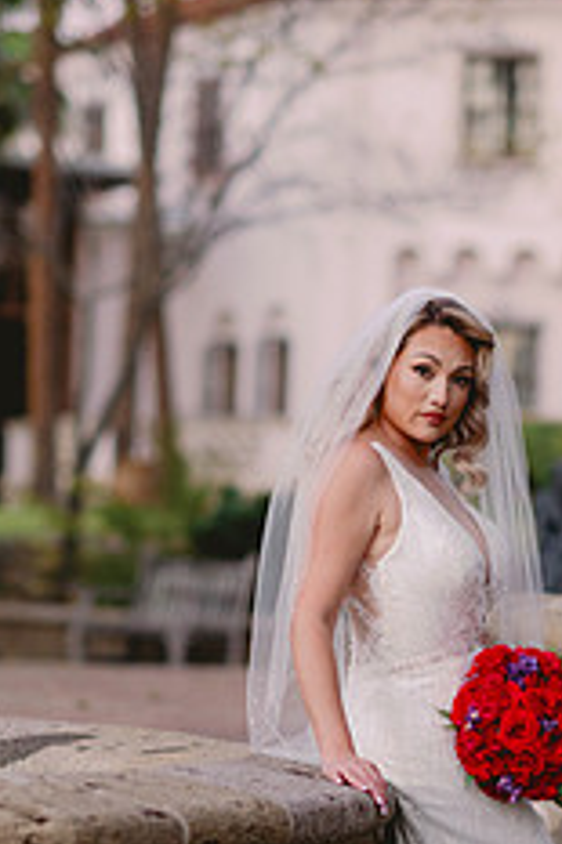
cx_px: 441
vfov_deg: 12.5
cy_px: 645
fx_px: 3846
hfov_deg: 8.3
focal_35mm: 164
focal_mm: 85
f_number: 2
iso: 1000
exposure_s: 1/320
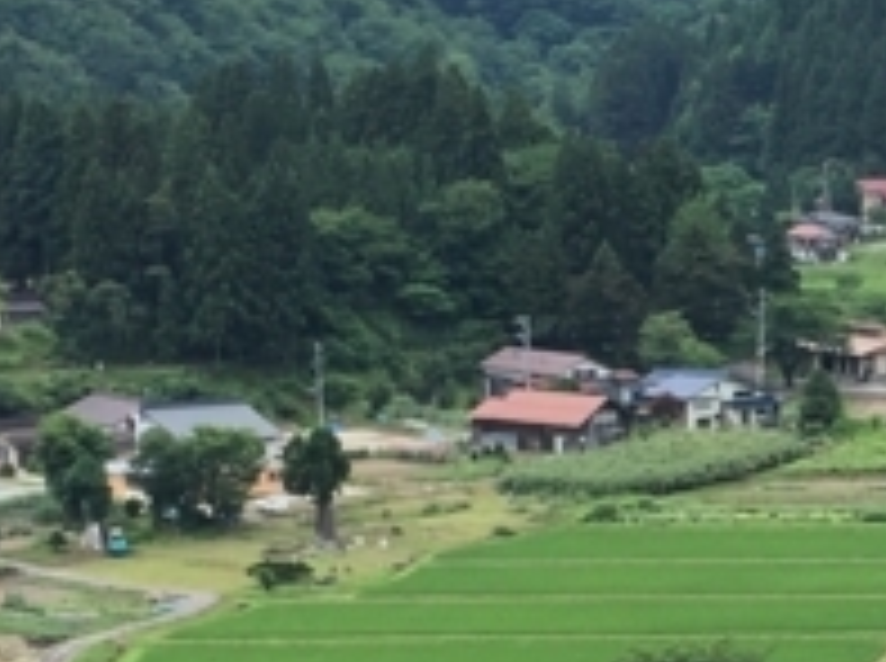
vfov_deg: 9.7
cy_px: 603
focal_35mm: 151
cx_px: 1079
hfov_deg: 12.8
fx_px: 3858
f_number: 2.2
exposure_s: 1/950
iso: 25
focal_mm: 4.15
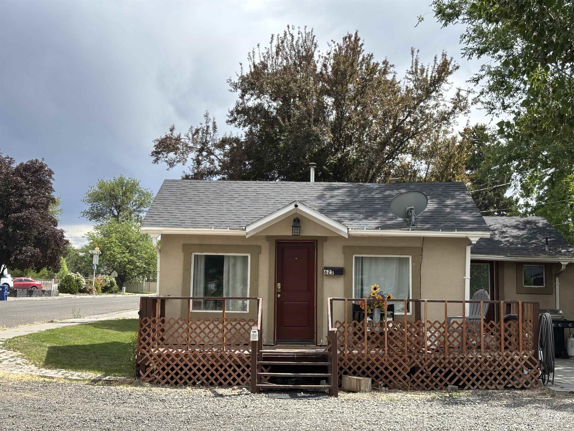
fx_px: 862
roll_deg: -1.0
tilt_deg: +6.0
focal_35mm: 52
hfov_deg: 36.8
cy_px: 216
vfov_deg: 28.0
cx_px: 287
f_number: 1.6
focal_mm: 5.96
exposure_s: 1/1751
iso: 32
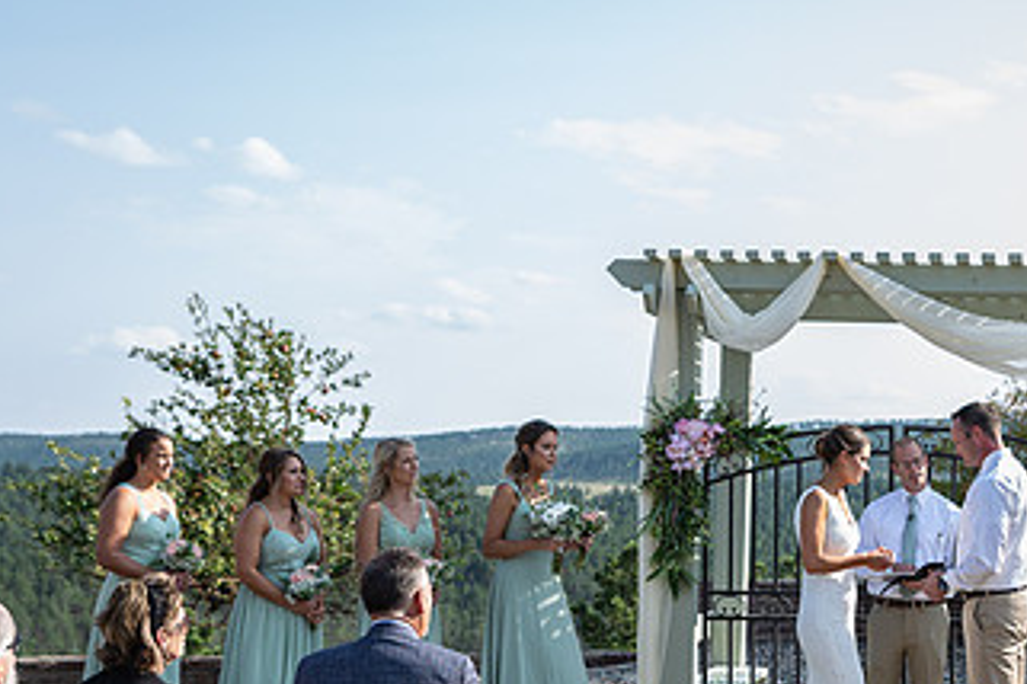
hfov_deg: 27.8
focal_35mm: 71
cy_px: 449
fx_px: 2025
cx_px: 838
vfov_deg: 19.1
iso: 64
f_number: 3.5
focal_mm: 38
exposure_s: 1/320
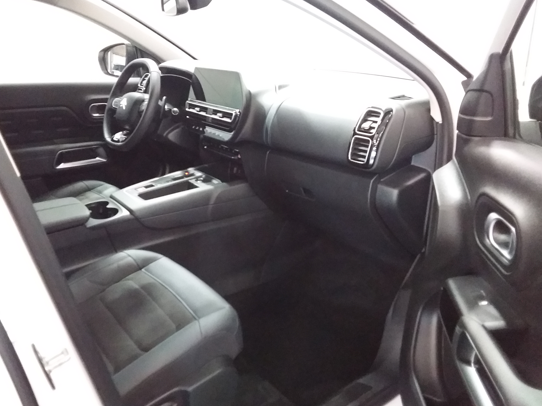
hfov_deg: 59.9
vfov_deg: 46.8
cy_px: 193
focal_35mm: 30
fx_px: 470
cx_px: 261
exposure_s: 1/17
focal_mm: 2.91
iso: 400
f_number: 1.9
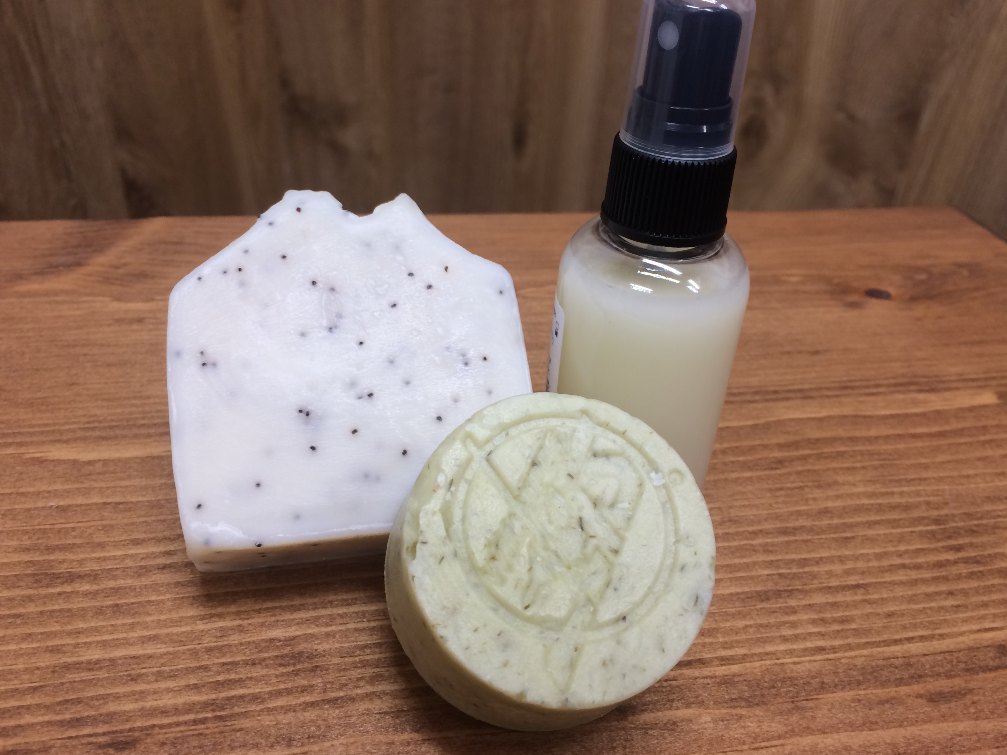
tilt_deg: -32.3
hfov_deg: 60.0
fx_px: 873
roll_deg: -5.6
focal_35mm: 30
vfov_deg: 46.8
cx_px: 509
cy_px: 379
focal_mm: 4.15
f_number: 2.2
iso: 40
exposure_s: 1/30
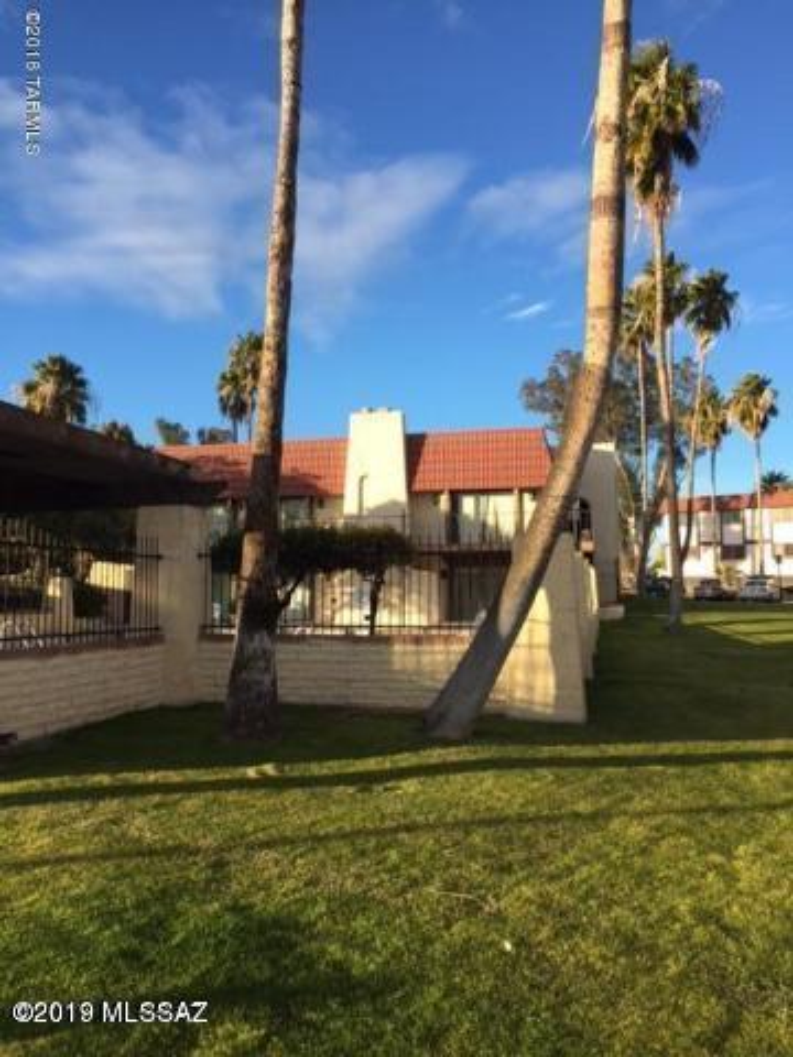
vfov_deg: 61.7
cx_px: 396
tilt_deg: +5.5
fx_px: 886
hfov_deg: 48.2
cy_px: 528
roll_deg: -0.7
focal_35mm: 29
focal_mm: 4.15
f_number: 2.2
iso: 32
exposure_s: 1/706
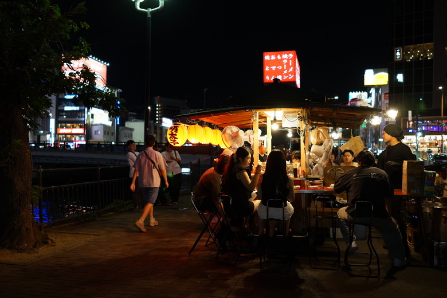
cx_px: 224
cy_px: 149
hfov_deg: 54.4
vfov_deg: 37.9
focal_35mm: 35
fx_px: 435
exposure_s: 1/80
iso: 1000
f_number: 2
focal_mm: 35
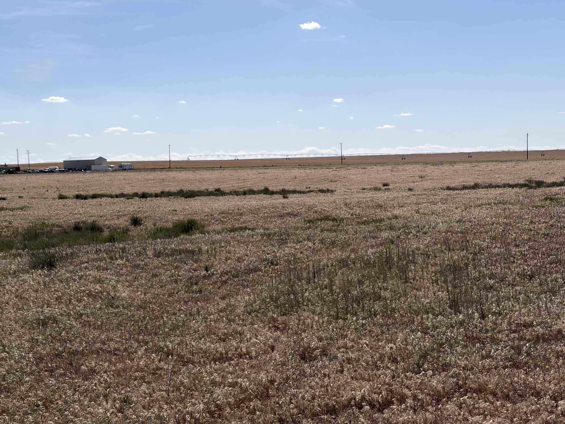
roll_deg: +1.8
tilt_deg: -0.1
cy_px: 221
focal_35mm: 57
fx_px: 930
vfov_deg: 25.7
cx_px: 289
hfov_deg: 33.8
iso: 40
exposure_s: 1/7813
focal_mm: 5.96
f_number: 1.6
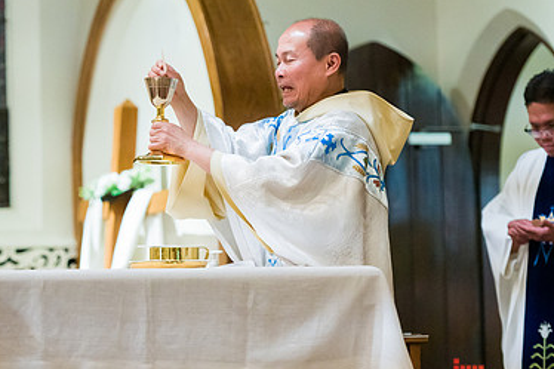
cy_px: 150
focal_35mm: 180
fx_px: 2769
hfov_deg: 11.4
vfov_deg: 7.6
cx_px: 129
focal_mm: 116
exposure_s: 1/250
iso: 6400
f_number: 3.2
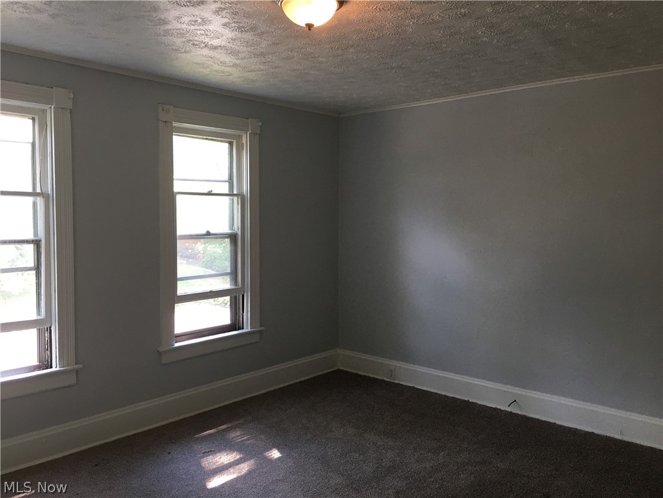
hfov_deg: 61.7
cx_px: 332
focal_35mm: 29
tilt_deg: -1.4
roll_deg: -0.4
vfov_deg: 48.2
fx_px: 555
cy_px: 249
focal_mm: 4.15
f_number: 2.2
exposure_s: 1/30
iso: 32
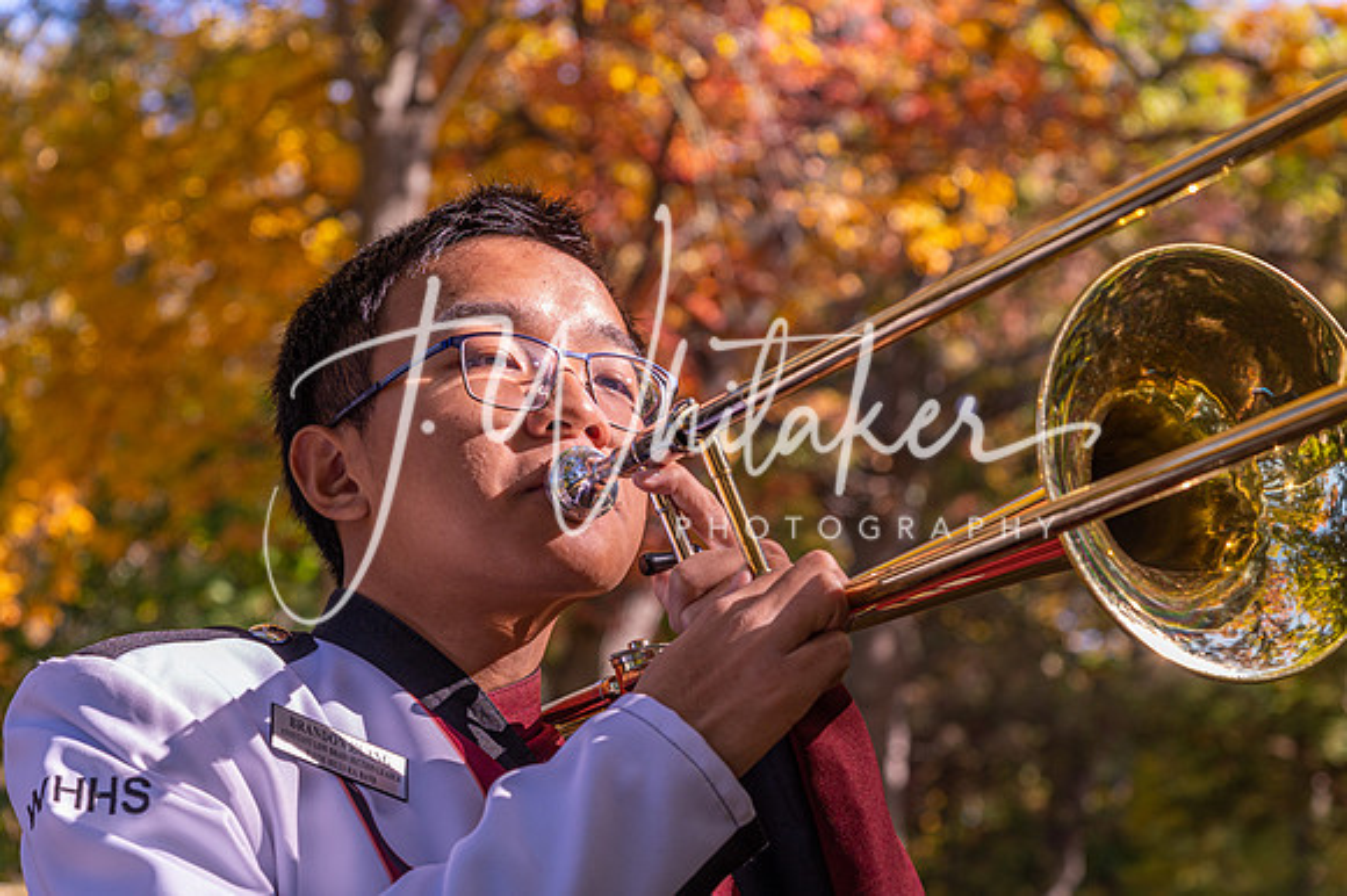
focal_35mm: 92
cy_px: 448
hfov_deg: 22.2
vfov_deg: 14.8
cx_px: 674
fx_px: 3440
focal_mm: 92
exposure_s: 1/125
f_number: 8
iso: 200
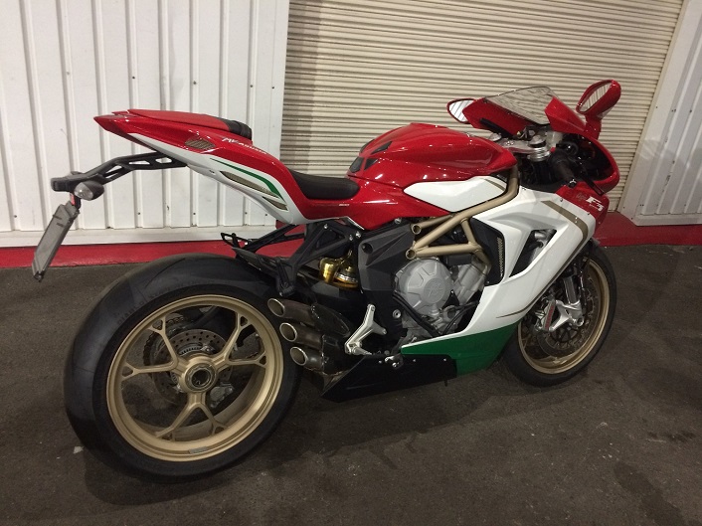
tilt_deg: -24.1
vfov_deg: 48.2
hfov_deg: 61.7
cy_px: 263
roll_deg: -7.4
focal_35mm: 29
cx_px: 351
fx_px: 588
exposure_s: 1/17
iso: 320
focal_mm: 4.15
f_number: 2.2
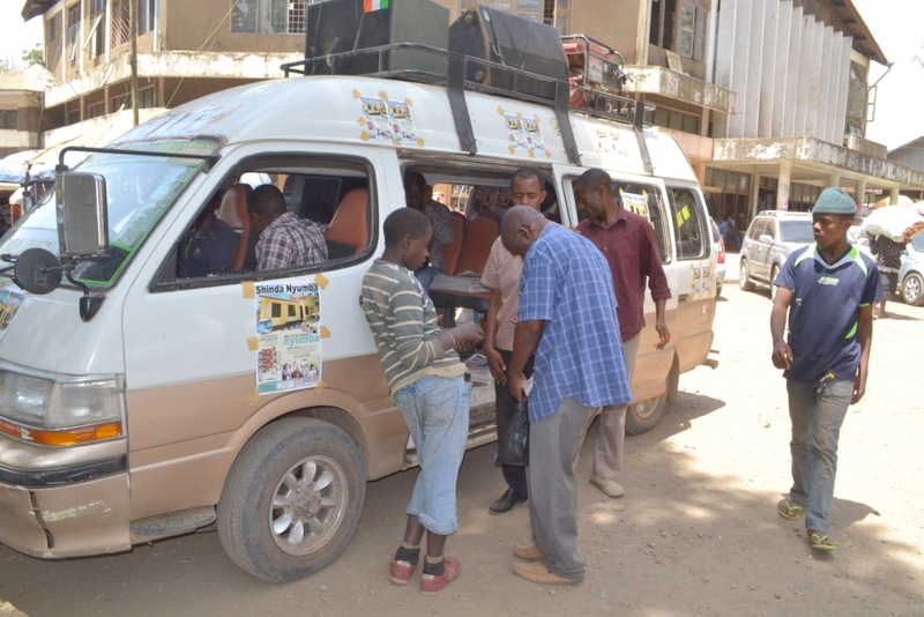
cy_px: 308
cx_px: 462
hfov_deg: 67.4
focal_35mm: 27
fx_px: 693
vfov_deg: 48.0
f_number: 13
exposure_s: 1/80
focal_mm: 18
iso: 400
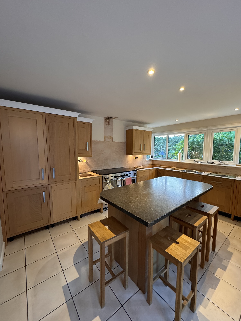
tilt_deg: -5.2
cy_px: 160
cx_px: 120
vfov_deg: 102.1
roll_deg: -0.5
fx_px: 130
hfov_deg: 85.7
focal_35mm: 14
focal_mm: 2.22
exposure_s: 1/50
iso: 320
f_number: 2.2
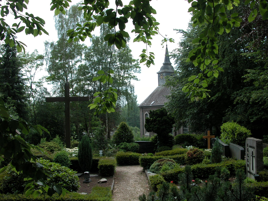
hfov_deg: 52.6
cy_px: 100
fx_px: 271
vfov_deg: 40.7
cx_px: 134
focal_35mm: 35
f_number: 5
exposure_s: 1/213
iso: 100
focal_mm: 8.9
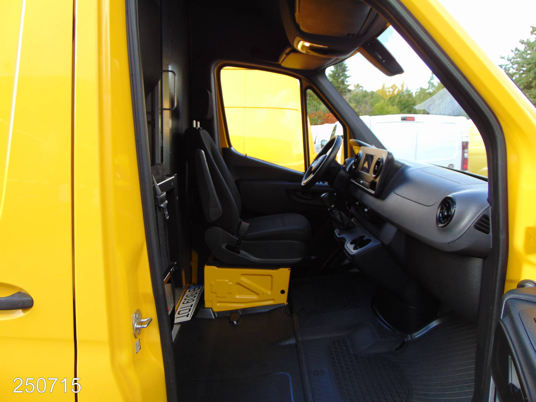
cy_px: 201
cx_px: 268
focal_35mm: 25
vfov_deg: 54.9
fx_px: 387
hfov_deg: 69.4
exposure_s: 1/80
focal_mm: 4.5
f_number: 3
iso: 80
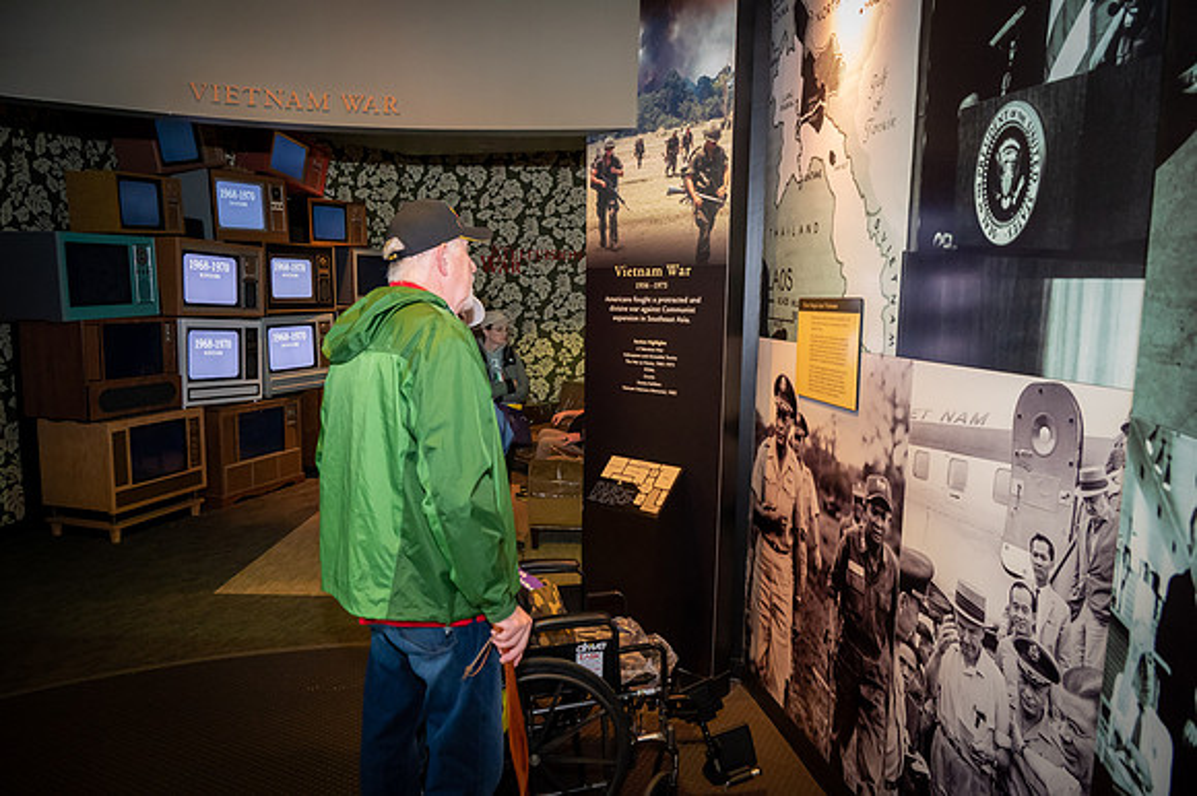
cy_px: 398
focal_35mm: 24
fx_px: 798
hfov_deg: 73.8
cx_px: 598
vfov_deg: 53.1
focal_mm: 24
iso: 9000
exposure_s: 1/50
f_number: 5.6
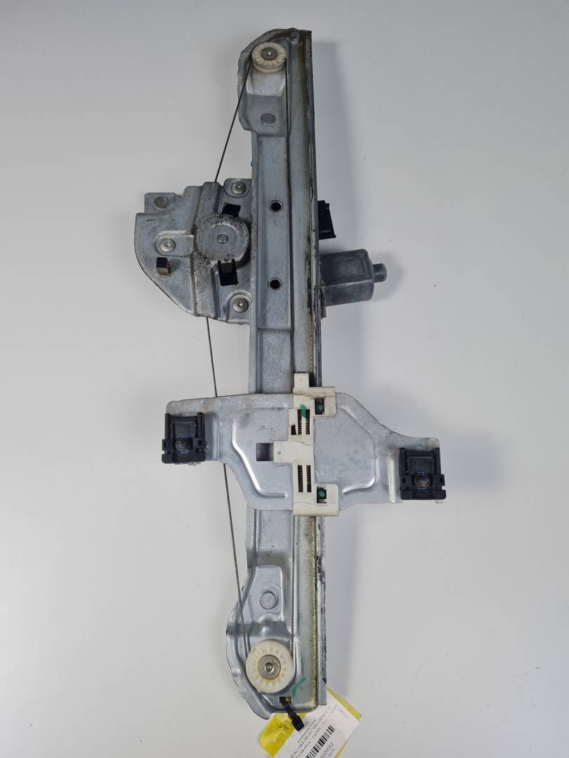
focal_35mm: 26
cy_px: 379
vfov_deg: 67.3
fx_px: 570
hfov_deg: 53.1
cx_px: 284
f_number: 1.8
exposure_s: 1/336
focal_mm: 5.4
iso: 50
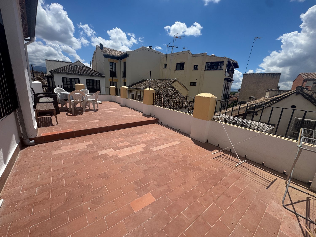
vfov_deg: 85.7
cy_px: 118
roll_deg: -2.5
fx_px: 128
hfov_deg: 102.1
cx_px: 158
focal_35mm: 14
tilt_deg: -12.9
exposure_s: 1/3106
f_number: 2.2
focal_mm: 2.22
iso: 50
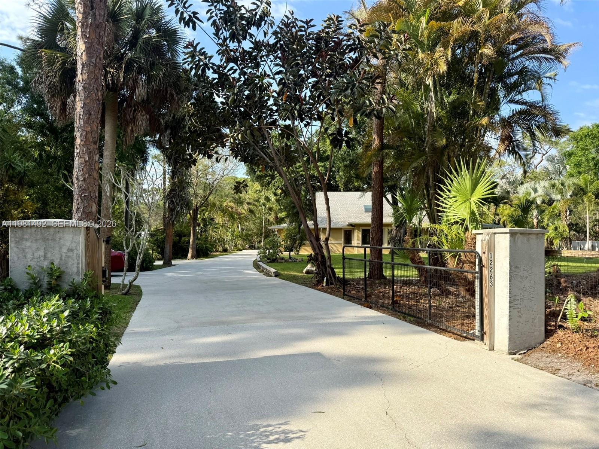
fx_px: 415
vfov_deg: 56.8
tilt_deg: +3.6
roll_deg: -0.4
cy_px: 224
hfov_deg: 71.6
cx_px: 300
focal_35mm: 24
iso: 80
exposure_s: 1/1653
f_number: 1.78
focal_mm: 6.76
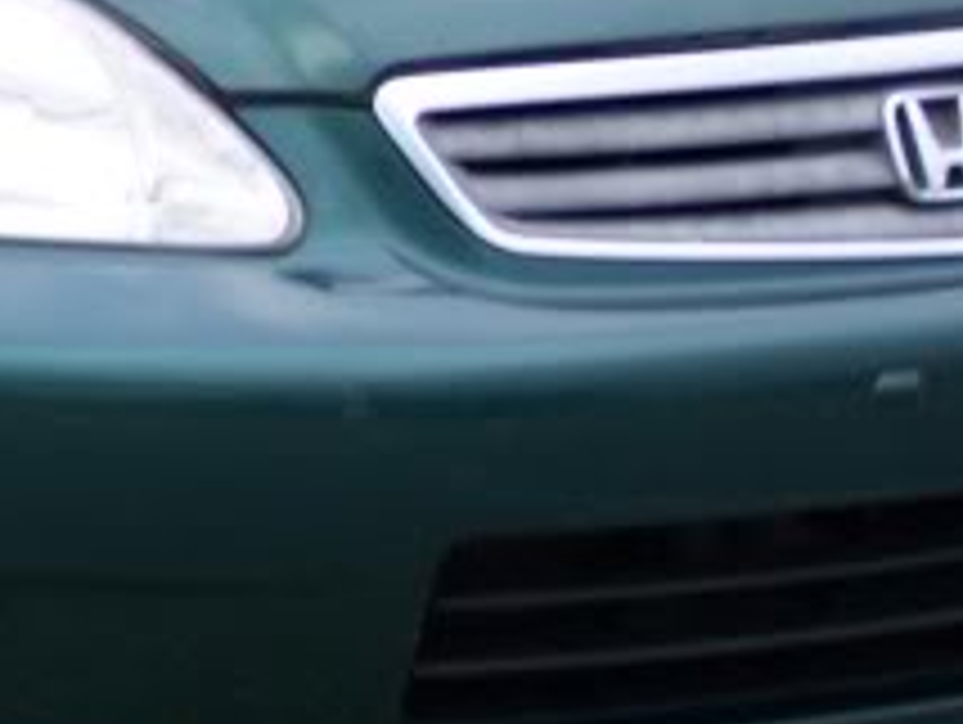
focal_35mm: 282
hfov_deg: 6.9
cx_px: -666
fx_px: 7854
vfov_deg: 5.3
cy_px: 130
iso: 64
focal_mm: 9.8
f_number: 3.2
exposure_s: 1/60
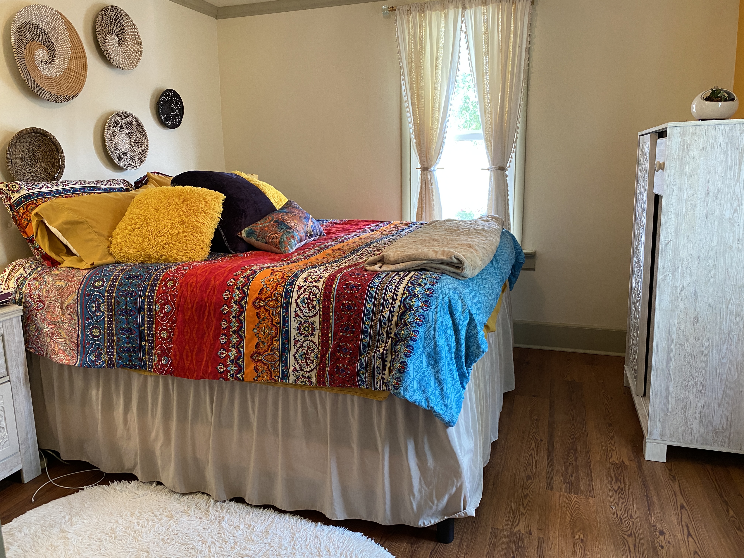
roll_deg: +1.6
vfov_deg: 53.1
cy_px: 279
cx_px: 372
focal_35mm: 26
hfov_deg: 67.3
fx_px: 559
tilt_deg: -10.5
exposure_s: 1/60
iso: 250
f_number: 1.8
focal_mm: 4.25
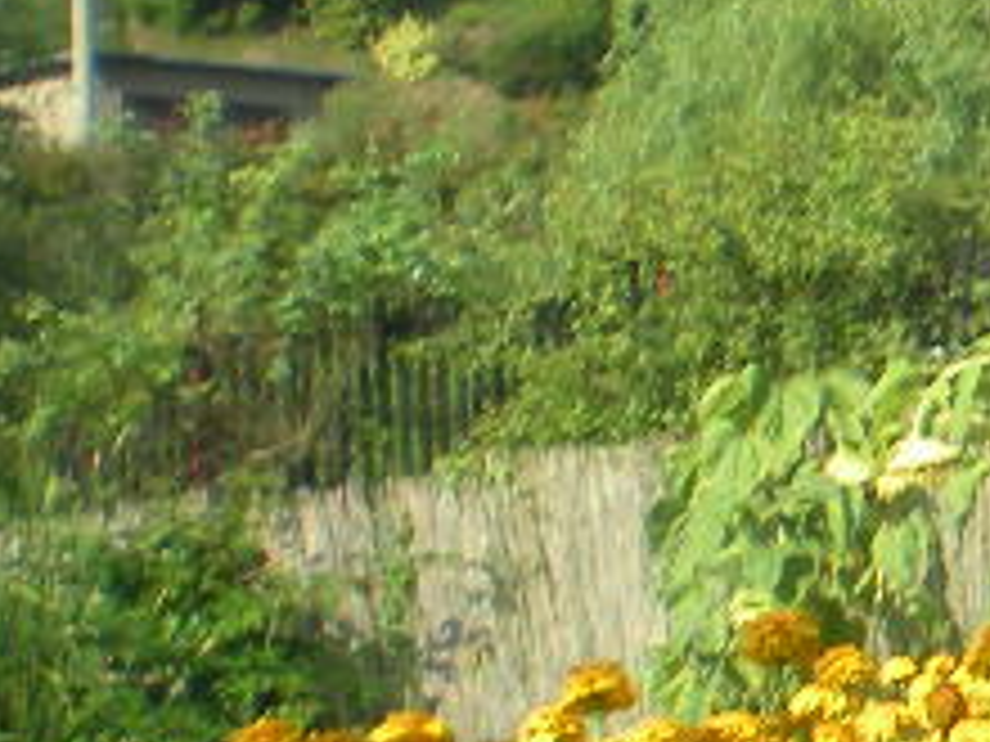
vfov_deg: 8.4
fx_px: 5062
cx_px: 2043
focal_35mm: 177
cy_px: 693
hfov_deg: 10.2
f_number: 4.6
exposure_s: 1/230
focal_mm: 6.3
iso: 64
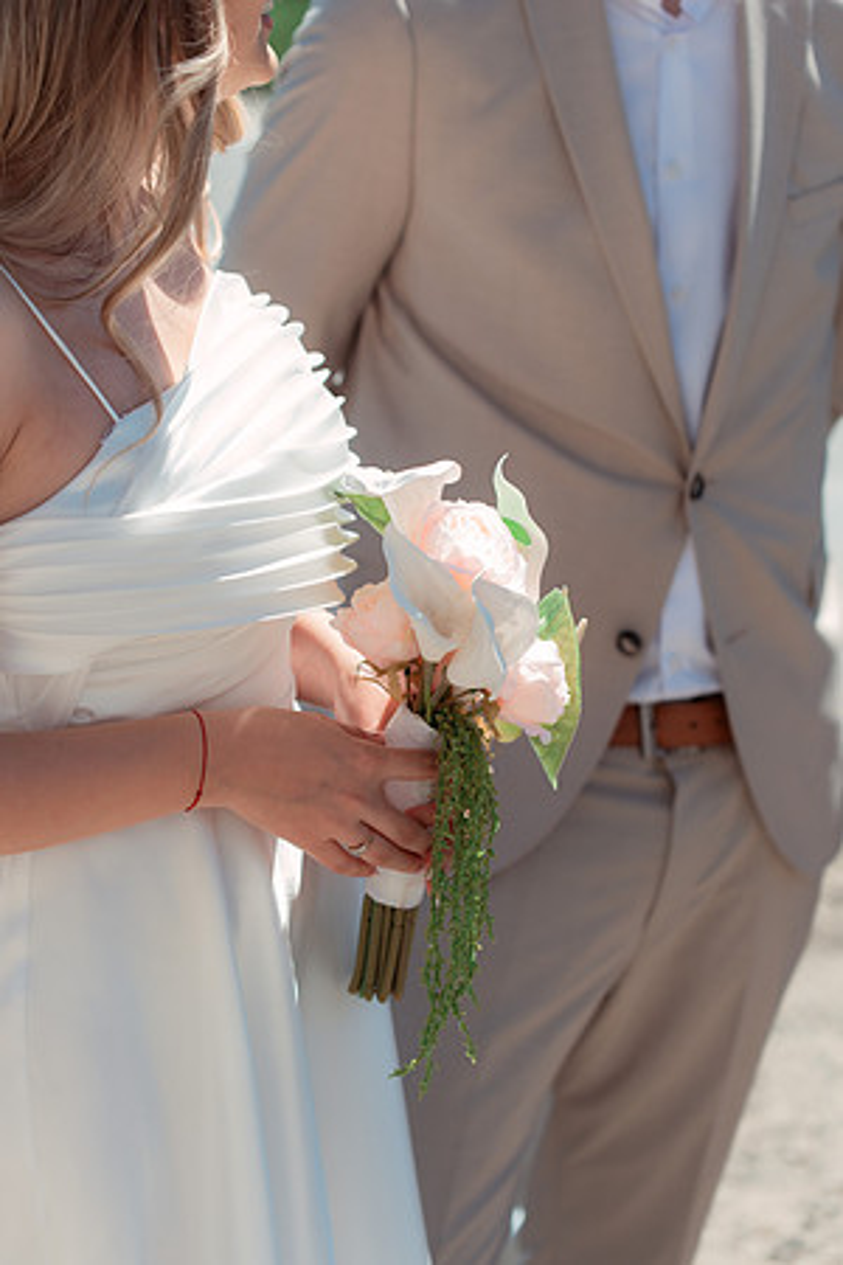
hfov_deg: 15.2
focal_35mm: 90
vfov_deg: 22.6
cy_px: 632
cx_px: 422
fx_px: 3161
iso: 200
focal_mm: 90
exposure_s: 1/1250
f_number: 3.5
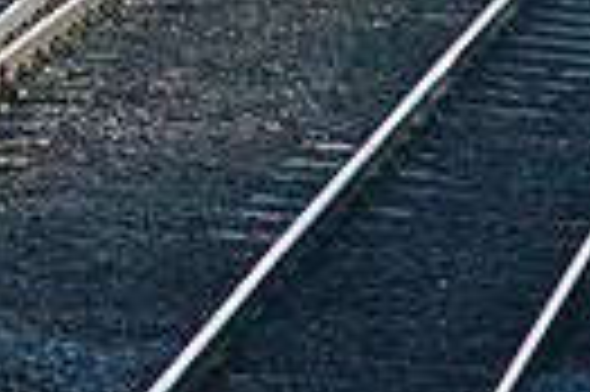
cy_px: -433
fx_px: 7595
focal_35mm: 464
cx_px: -554
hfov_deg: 4.4
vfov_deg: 2.9
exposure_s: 1/800
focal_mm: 70
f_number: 4.5
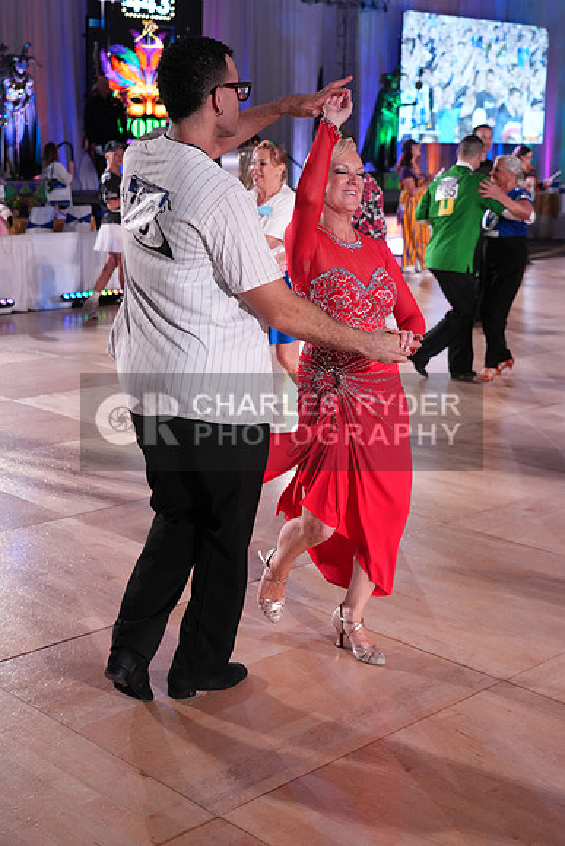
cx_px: 282
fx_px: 1153
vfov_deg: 40.3
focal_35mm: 49
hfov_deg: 27.5
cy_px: 423
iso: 3200
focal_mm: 49
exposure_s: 1/500
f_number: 4
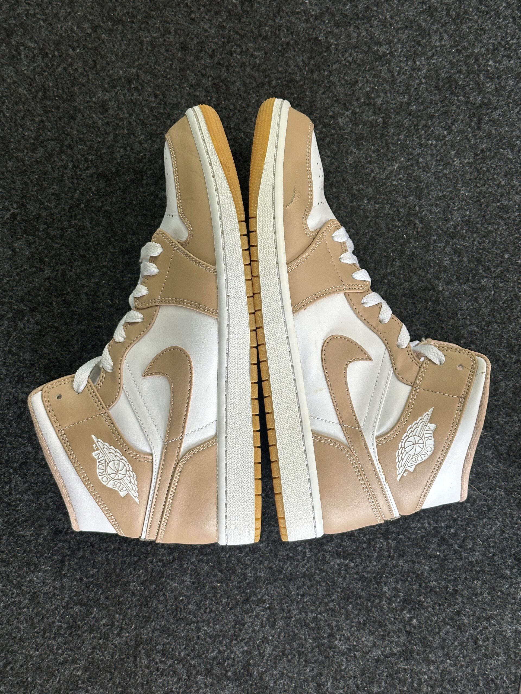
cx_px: 260
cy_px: 347
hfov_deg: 30.3
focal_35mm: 48
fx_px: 963
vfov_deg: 39.7
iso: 64
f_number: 1.78
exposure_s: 1/50
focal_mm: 6.86
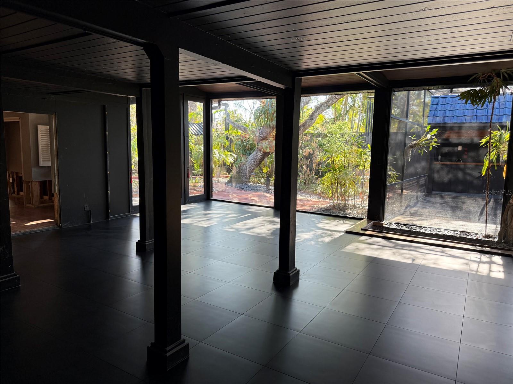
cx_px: 256
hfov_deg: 71.6
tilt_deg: -6.1
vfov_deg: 56.8
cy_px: 192
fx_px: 356
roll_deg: -1.4
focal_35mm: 24
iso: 125
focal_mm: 6.76
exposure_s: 1/203
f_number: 1.78
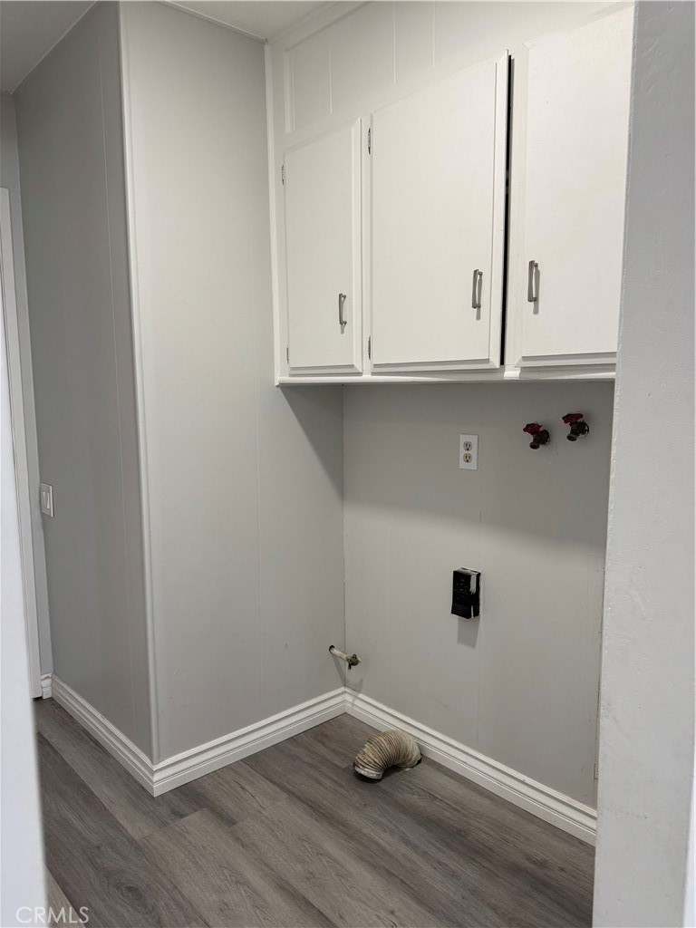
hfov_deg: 56.8
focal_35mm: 24
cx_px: 348
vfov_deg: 71.6
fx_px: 643
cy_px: 464
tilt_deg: -6.6
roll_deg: +0.4
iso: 160
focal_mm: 6.76
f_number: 1.78
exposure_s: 1/120
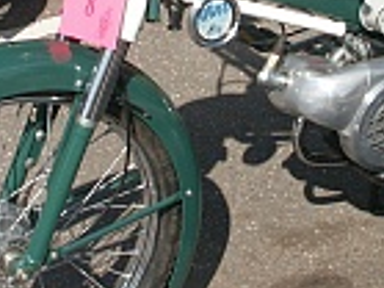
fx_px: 1230
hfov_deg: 17.7
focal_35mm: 111
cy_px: -44
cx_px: 228
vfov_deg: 13.0
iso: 100
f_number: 6.7
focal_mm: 8.73
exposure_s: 1/350
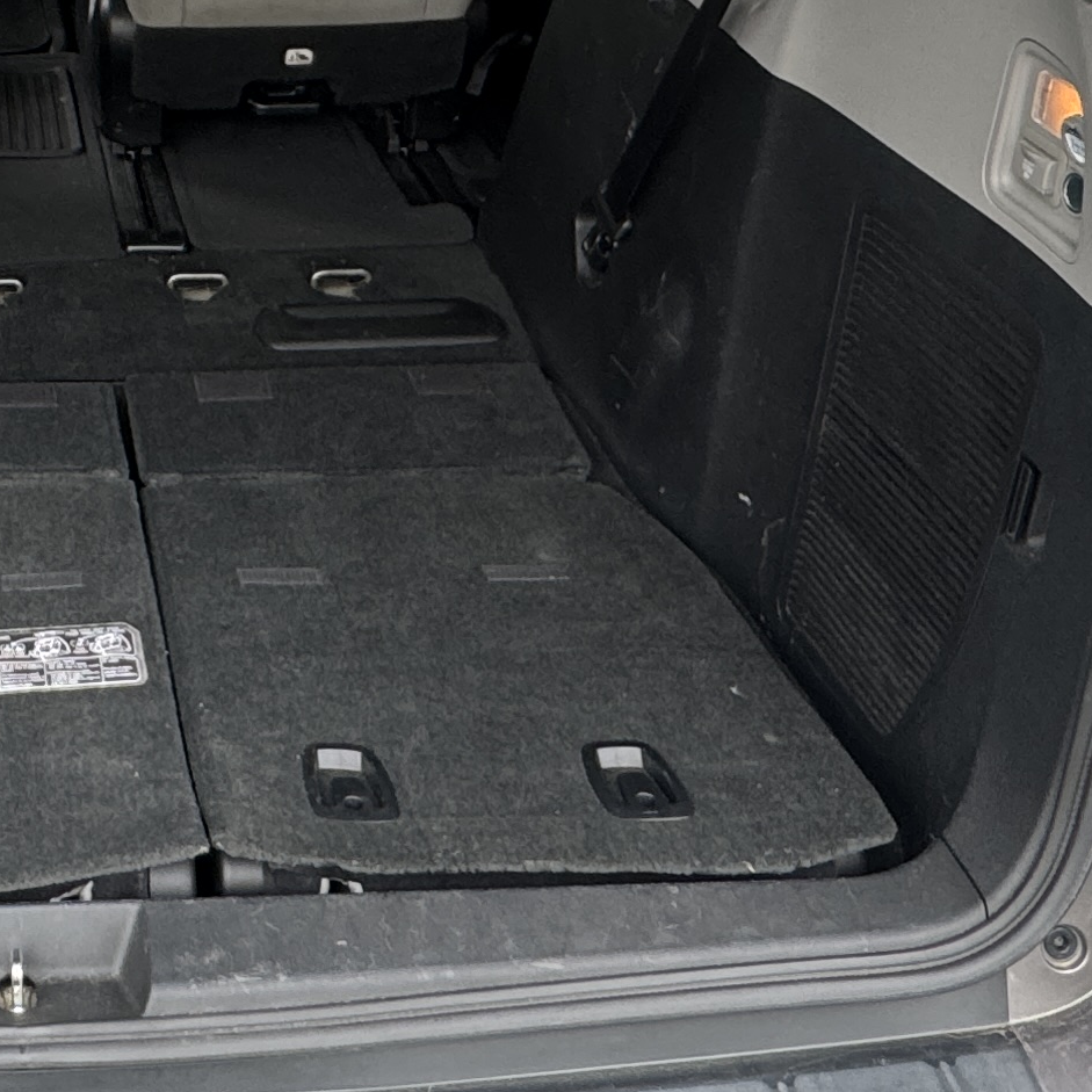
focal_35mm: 53
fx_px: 1892
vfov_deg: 30.8
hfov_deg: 29.9
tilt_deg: -21.8
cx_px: -10
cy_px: 120
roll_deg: +0.8
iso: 125
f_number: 2.2
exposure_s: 1/99
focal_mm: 2.22
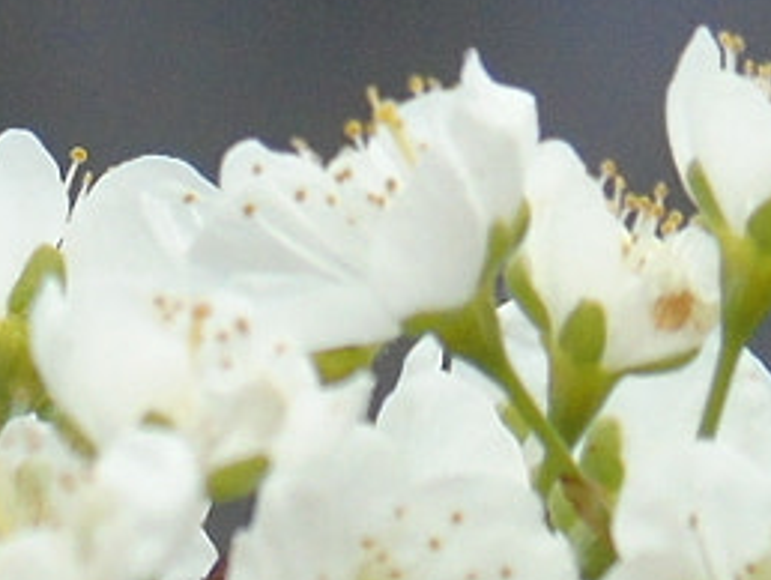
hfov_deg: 1.0
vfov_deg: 0.8
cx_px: 248
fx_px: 43807
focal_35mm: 1965
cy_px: 813
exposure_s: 1/250
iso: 100
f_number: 5.1
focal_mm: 57
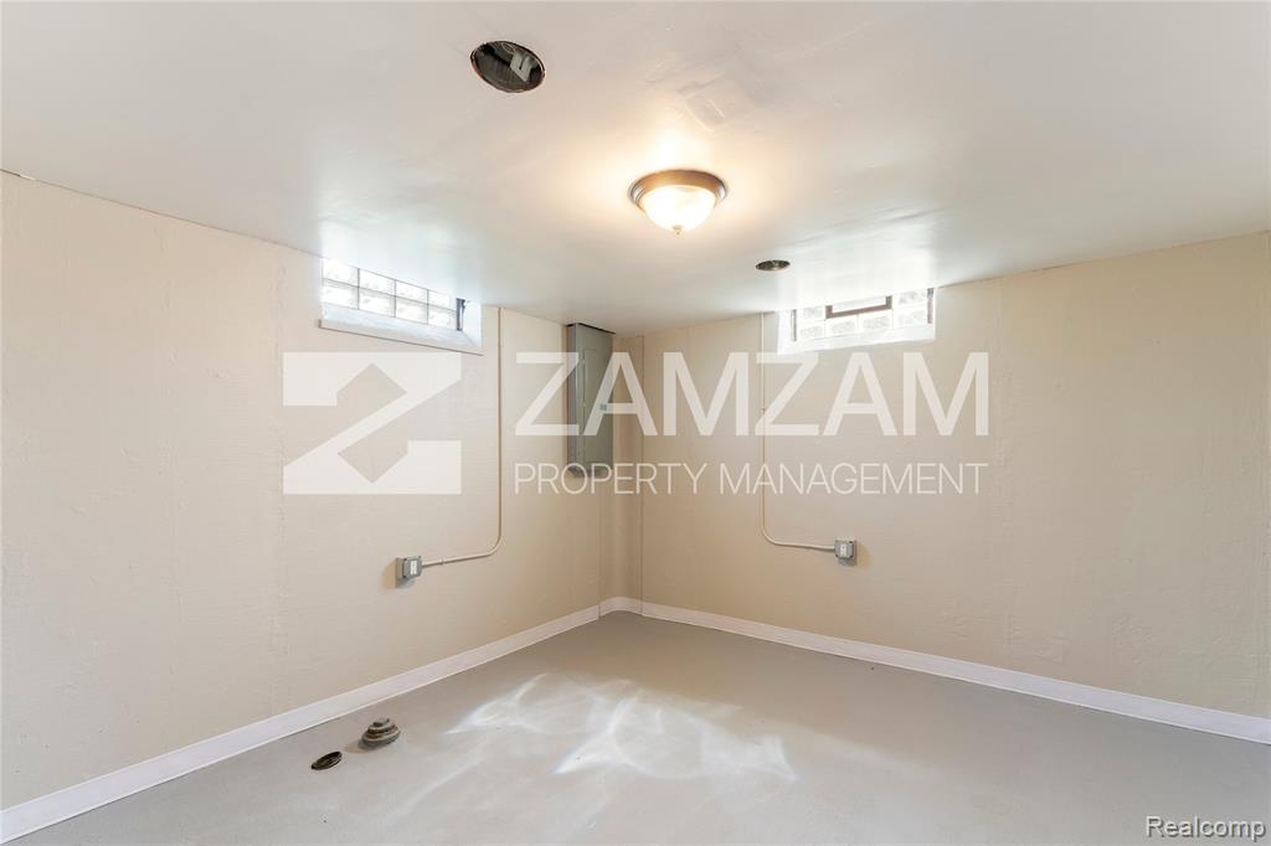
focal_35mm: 15
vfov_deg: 77.3
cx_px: 636
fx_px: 529
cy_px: 423
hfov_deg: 100.4
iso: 100
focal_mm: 10
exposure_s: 1
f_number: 8
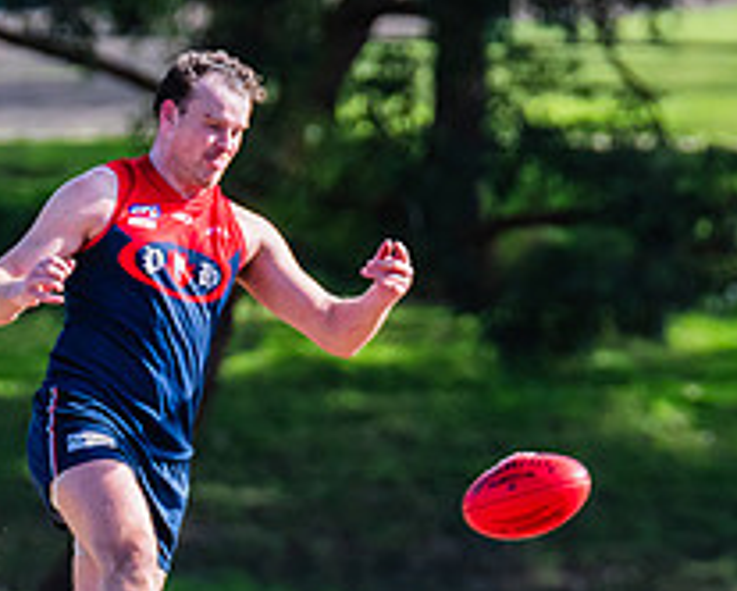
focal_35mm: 1129
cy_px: 564
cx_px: 181
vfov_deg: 1.4
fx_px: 24649
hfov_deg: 1.7
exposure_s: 1/1600
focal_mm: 310
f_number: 6.3
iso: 640
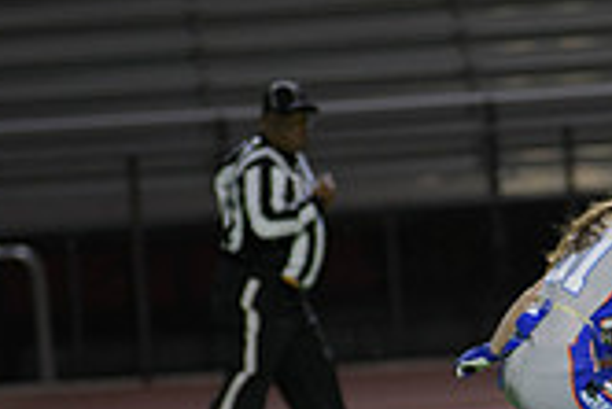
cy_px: 378
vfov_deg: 2.1
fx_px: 11281
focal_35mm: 663
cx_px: 601
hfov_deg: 3.1
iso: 1100
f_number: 2.8
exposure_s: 1/200
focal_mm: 190
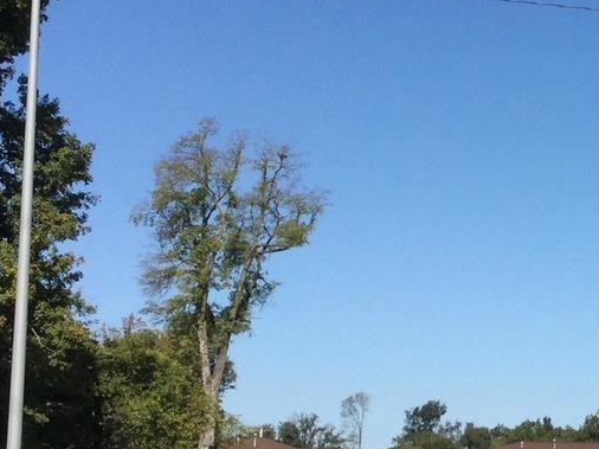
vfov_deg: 14.7
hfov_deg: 18.9
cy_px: 315
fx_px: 1730
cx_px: 651
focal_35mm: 100
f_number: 2.4
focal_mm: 3.3
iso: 25
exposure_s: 1/1733
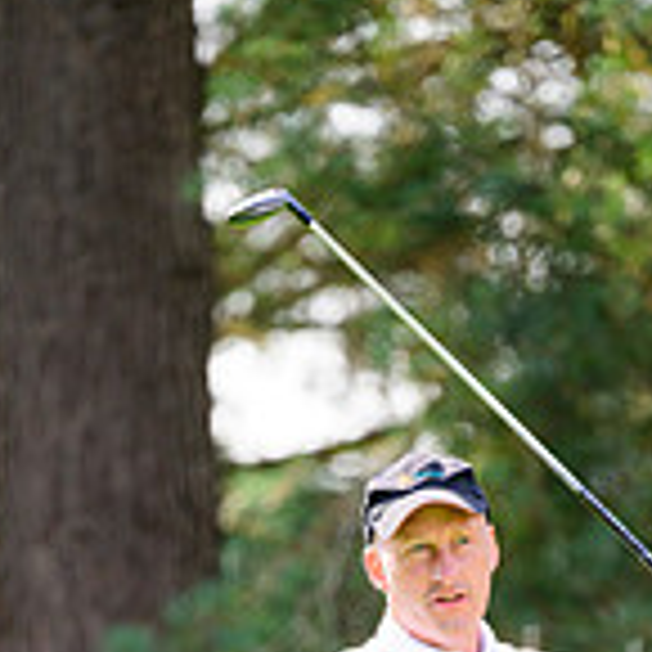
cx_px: 436
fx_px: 20223
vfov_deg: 1.8
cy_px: 944
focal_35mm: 949
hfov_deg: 1.8
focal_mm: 360
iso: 1250
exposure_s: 1/1000
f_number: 5.6
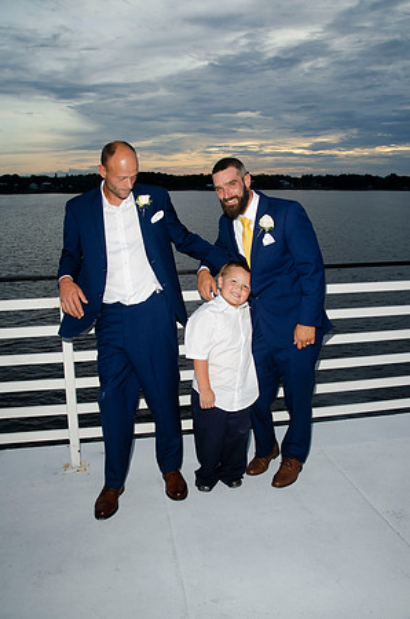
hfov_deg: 47.7
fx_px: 463
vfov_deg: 67.5
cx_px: 205
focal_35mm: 27
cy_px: 310
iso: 200
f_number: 5.6
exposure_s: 1/100
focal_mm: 18
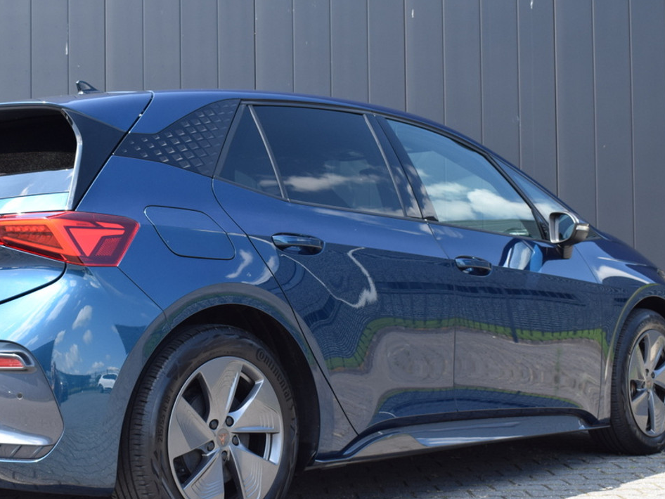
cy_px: 256
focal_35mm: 64
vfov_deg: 22.9
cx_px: 238
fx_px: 1230
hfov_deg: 30.1
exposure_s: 1/250
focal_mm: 30
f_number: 8
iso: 400
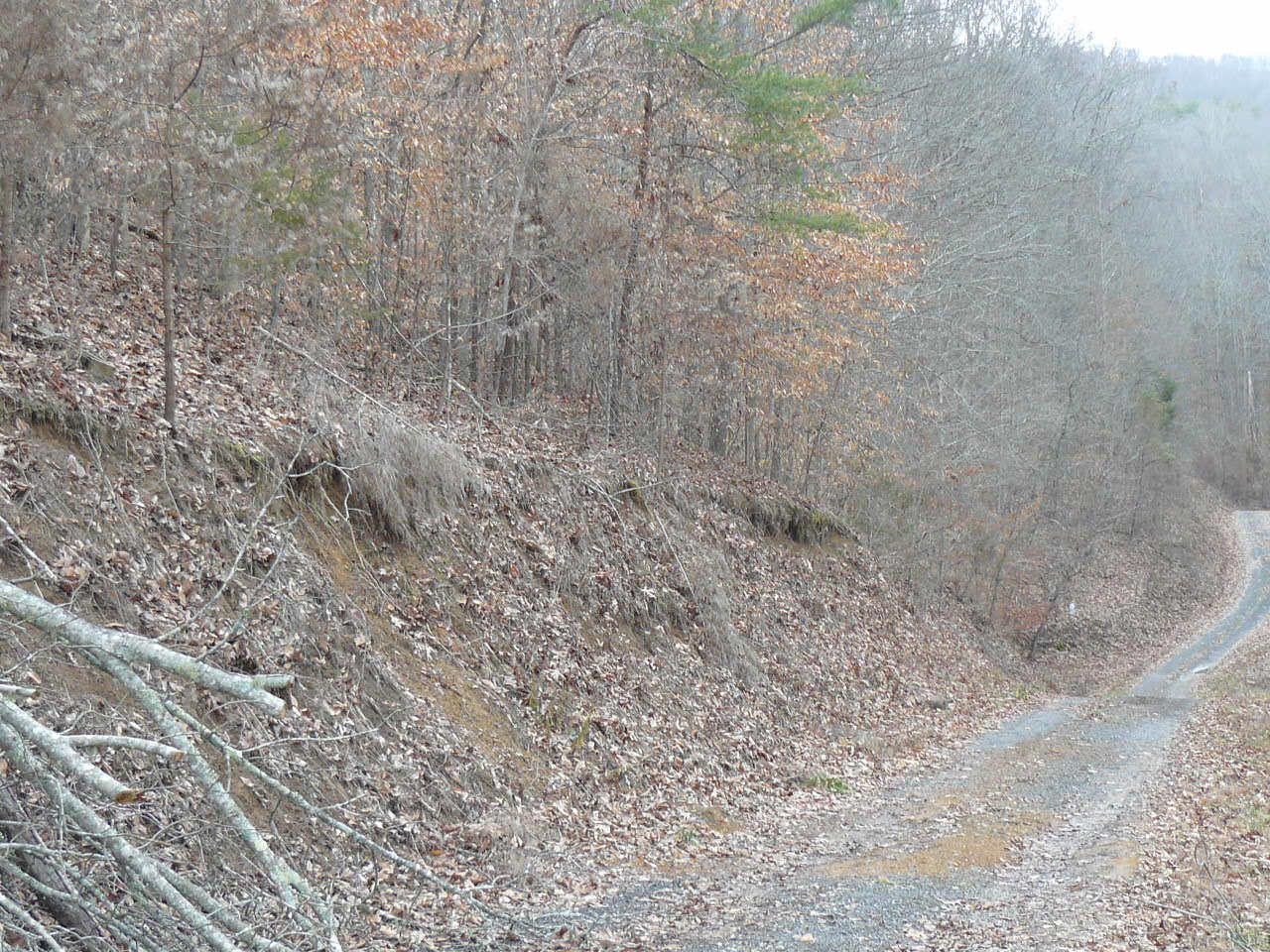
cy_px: 476
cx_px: 635
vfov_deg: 27.5
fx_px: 1944
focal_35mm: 53
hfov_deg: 36.2
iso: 100
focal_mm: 6
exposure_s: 1/60
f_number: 2.8
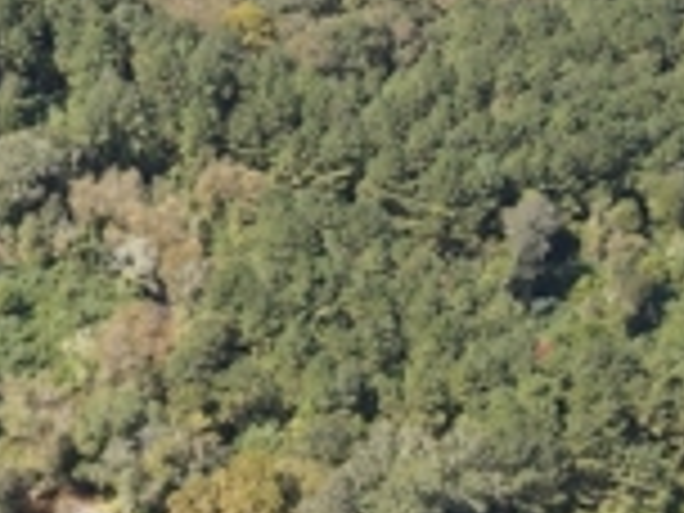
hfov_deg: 22.8
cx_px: 97
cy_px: 72
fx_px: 1660
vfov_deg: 17.4
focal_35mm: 84
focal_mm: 4.5
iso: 100
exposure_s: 1/240
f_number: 2.8
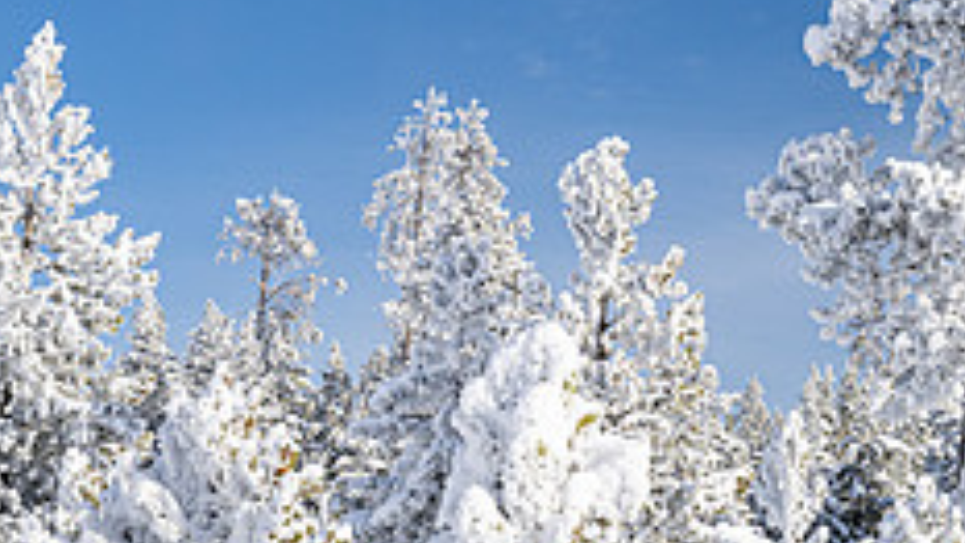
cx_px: 878
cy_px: -40
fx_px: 3403
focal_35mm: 133
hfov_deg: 15.9
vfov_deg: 9.0
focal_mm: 51
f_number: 11
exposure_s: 1/125
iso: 320
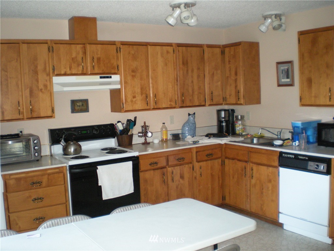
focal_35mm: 38
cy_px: 126
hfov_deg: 49.0
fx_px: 367
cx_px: 167
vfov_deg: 37.7
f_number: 3.1
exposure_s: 1/60
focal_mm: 6.3
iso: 313
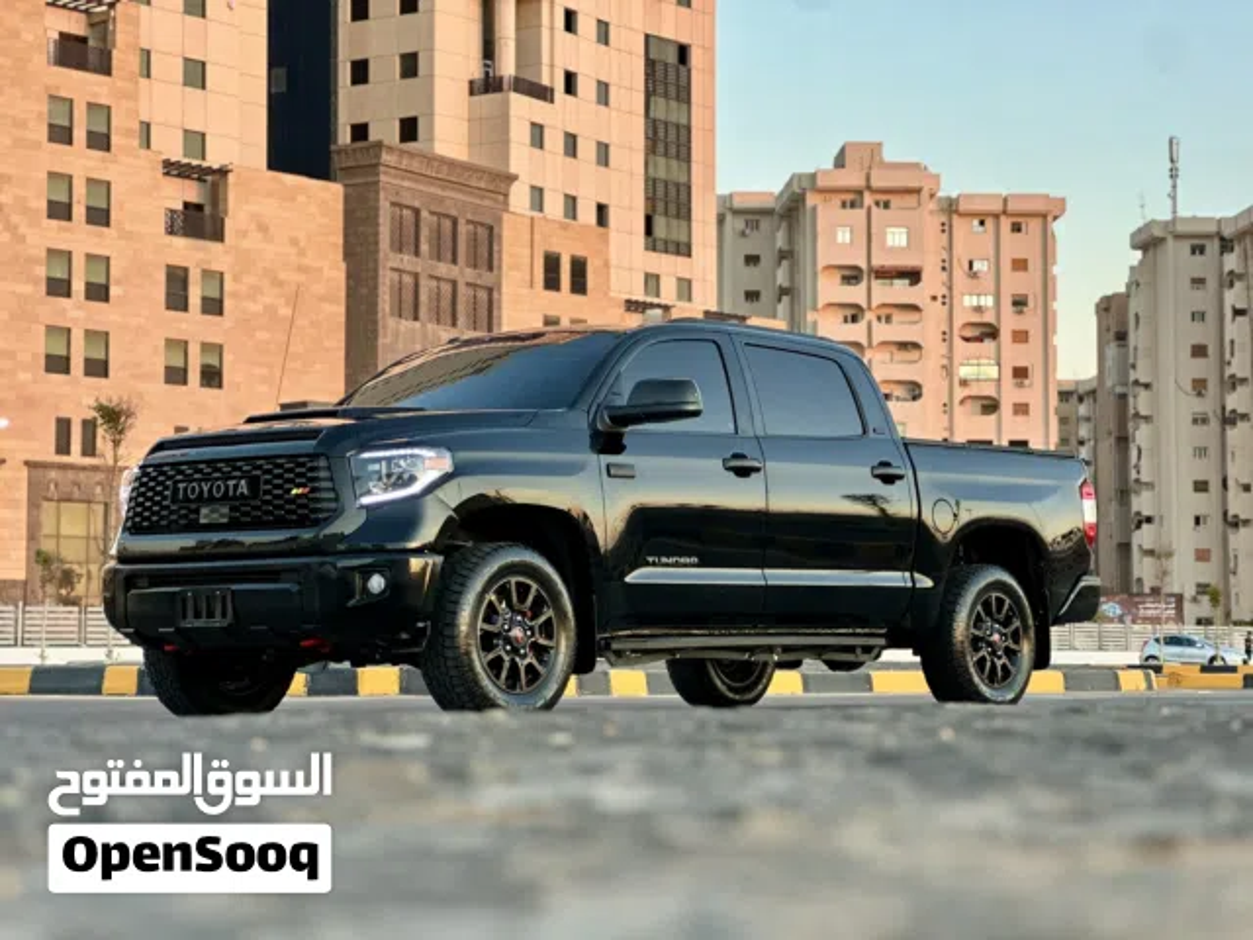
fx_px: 2787
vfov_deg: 19.1
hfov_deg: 25.3
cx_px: 626
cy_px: 470
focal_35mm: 77
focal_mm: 9
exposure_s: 1/121
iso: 160
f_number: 2.8
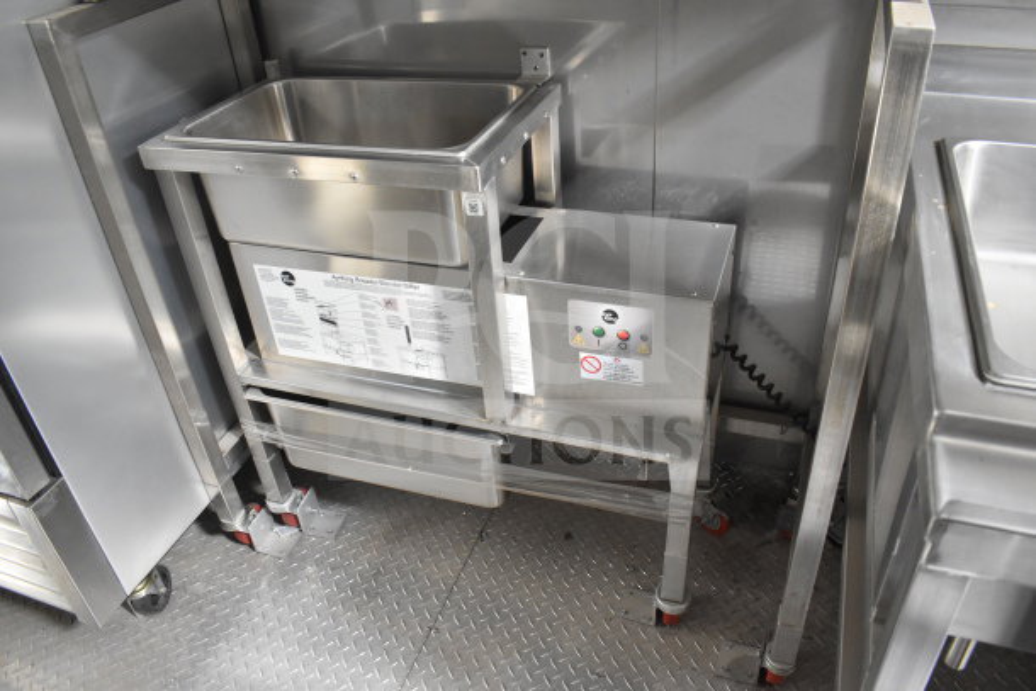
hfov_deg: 67.4
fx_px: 777
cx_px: 518
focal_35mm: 27
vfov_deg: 48.0
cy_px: 346
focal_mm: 18
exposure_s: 1/30
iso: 2800
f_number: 3.5
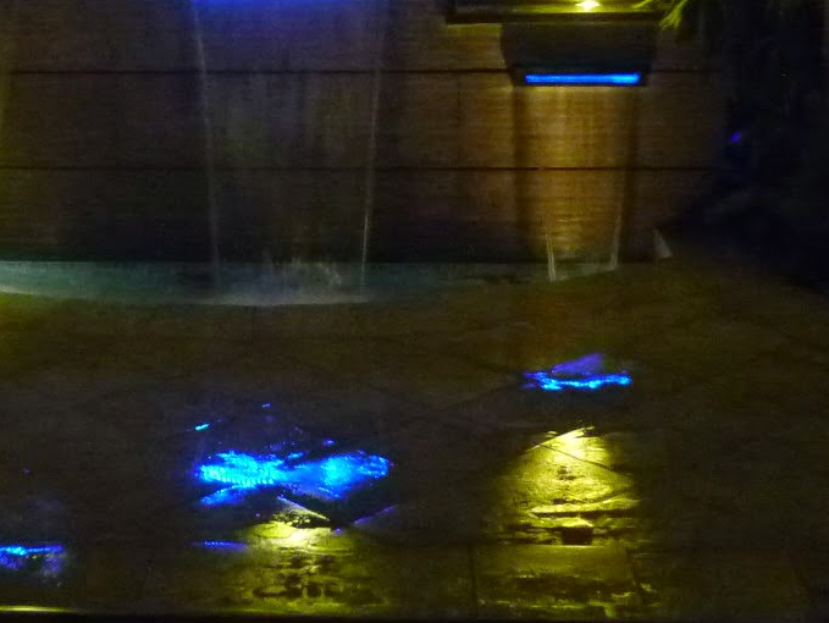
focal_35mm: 73
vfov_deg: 19.8
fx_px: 1749
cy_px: 50
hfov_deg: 26.5
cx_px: 272
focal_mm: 5.5
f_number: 2.8
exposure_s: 1/8
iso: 800
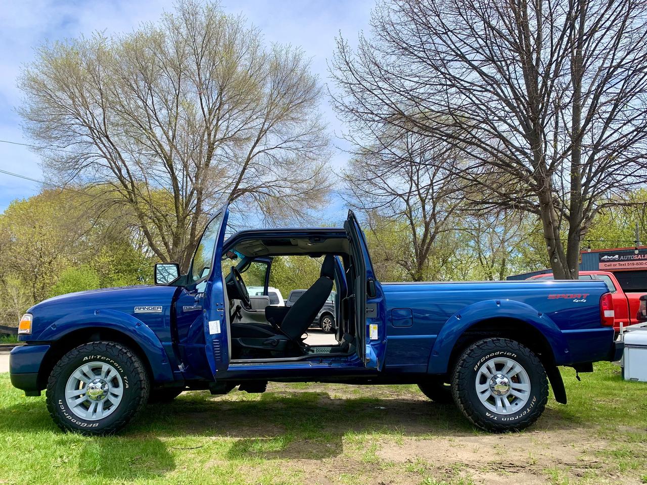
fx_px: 486
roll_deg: -0.6
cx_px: 324
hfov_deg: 67.3
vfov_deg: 53.1
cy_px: 242
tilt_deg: +6.4
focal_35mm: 26
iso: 25
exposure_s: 1/1490
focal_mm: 4.25
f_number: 1.8
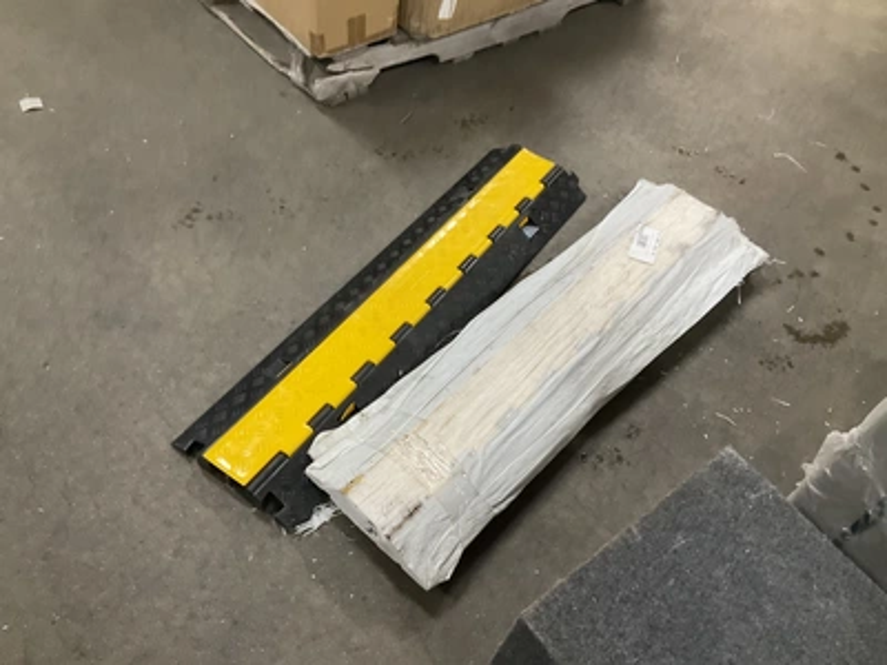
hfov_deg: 61.7
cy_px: 332
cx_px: 444
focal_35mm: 29
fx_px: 743
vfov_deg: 48.2
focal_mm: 3
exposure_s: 1/60
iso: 200
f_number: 1.8
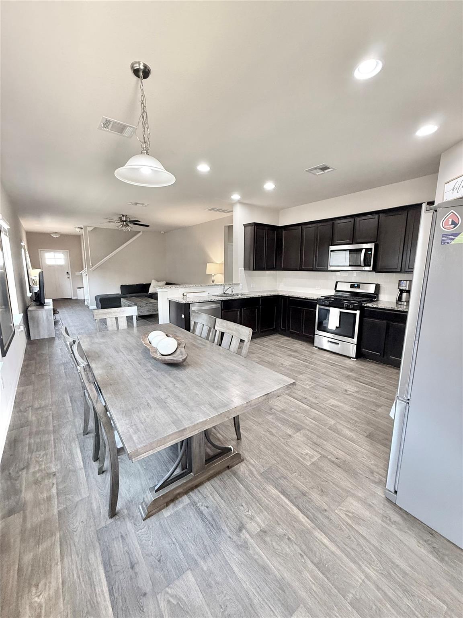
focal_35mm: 14
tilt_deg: -8.7
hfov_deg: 85.7
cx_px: 232
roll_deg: -0.1
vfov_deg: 102.1
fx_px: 250
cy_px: 309
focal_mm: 2.22
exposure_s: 1/60
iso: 320
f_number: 2.2
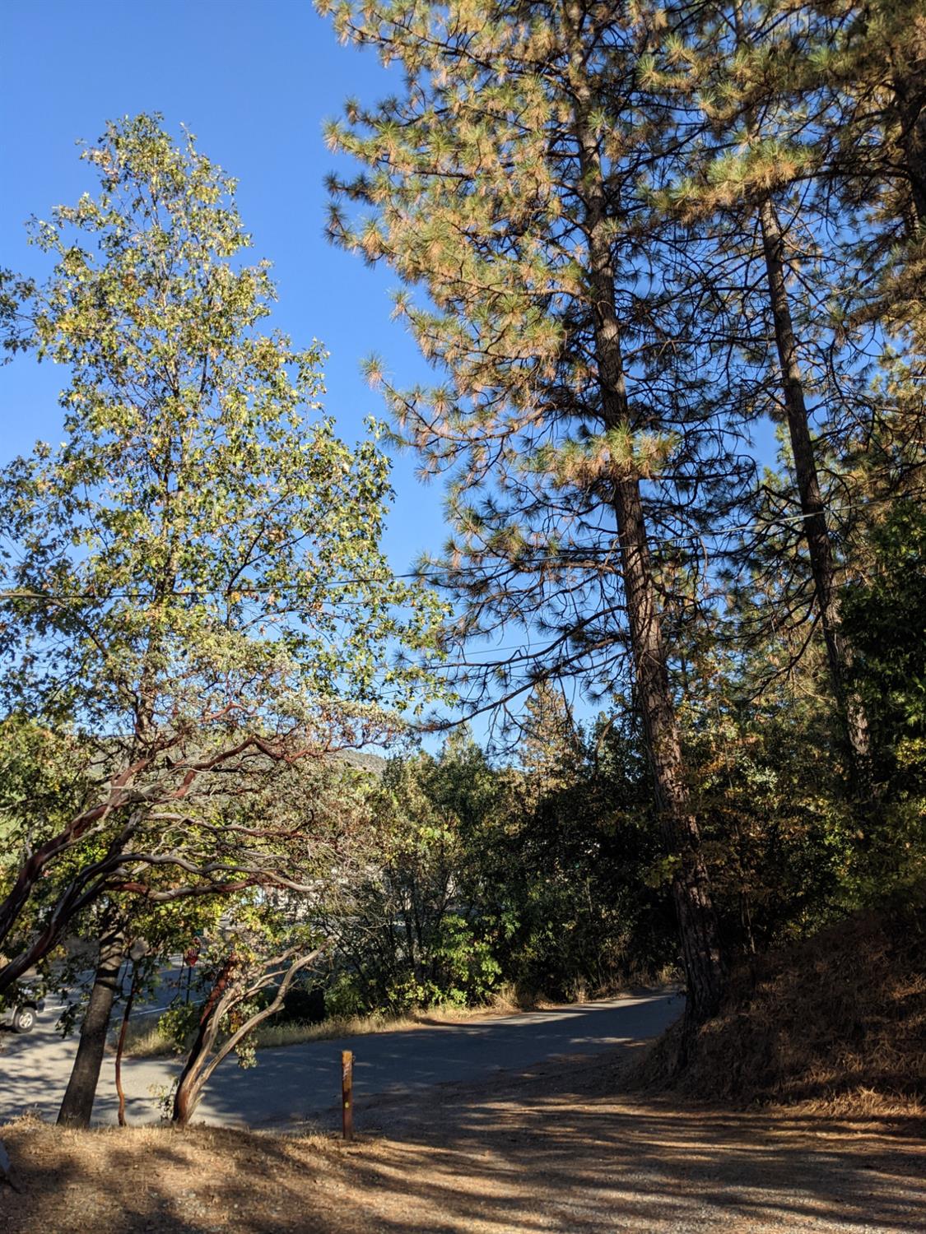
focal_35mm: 27
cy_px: 617
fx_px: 963
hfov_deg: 51.4
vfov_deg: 65.3
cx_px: 463
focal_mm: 4.38
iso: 51
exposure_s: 1/1381
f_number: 1.73
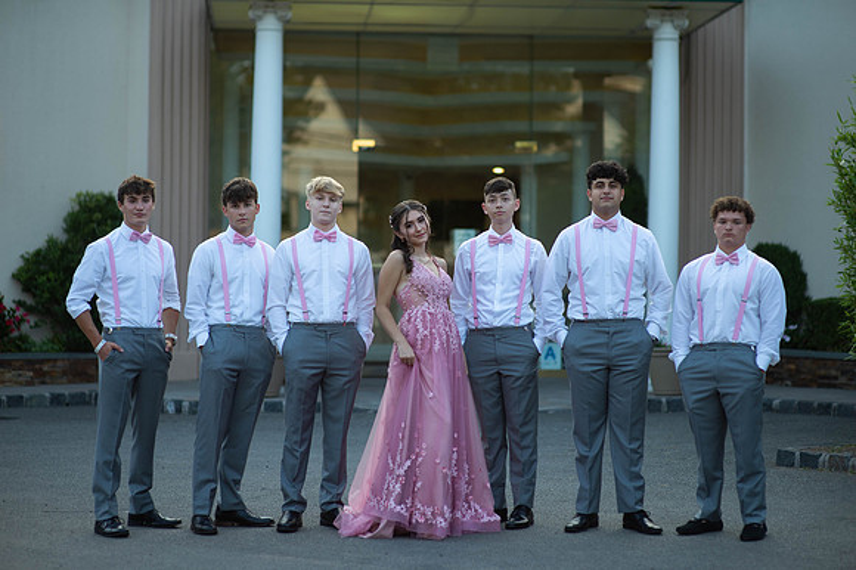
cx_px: 428
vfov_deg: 16.1
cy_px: 285
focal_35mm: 85
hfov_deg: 23.9
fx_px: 2020
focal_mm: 85
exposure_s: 1/1000
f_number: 2
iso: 250
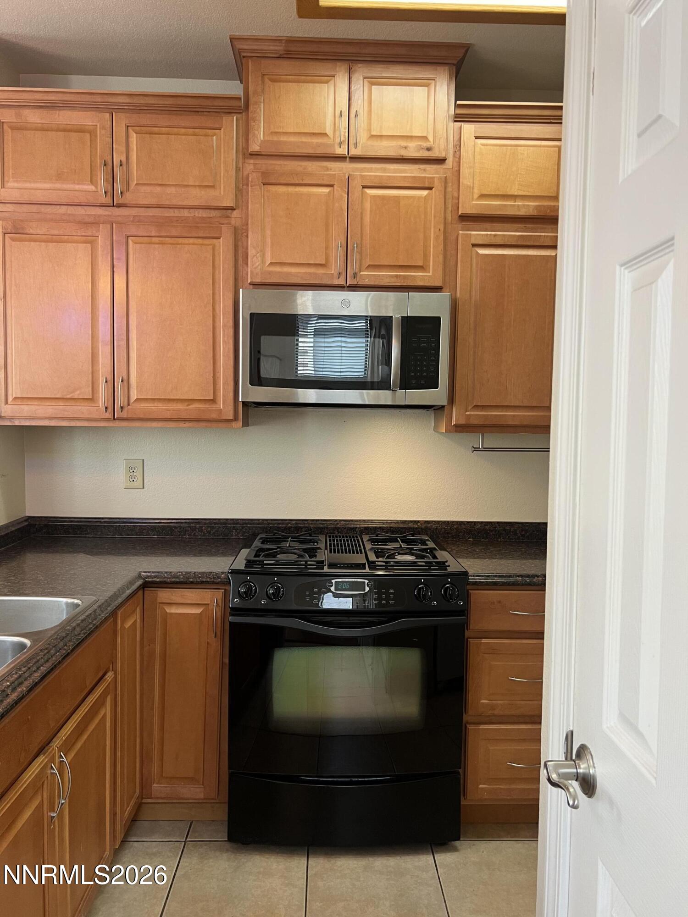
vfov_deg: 67.3
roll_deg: -0.2
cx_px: 344
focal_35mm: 26
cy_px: 458
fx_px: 689
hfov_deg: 53.1
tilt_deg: -1.1
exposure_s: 1/60
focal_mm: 5.7
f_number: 1.5
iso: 100
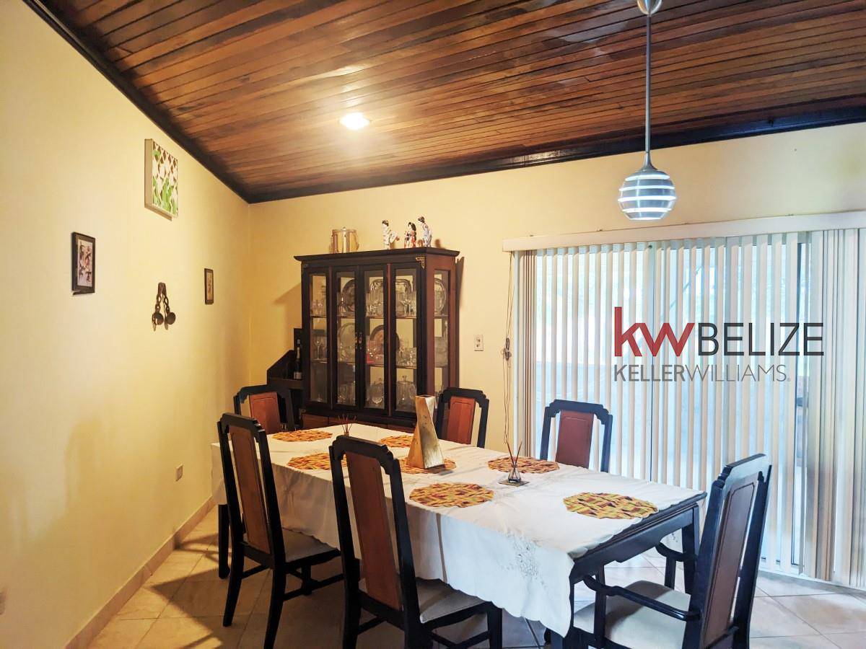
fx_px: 675
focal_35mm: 27
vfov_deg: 51.4
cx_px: 433
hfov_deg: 65.3
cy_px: 324
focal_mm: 4.38
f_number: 1.73
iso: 113
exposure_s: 1/30
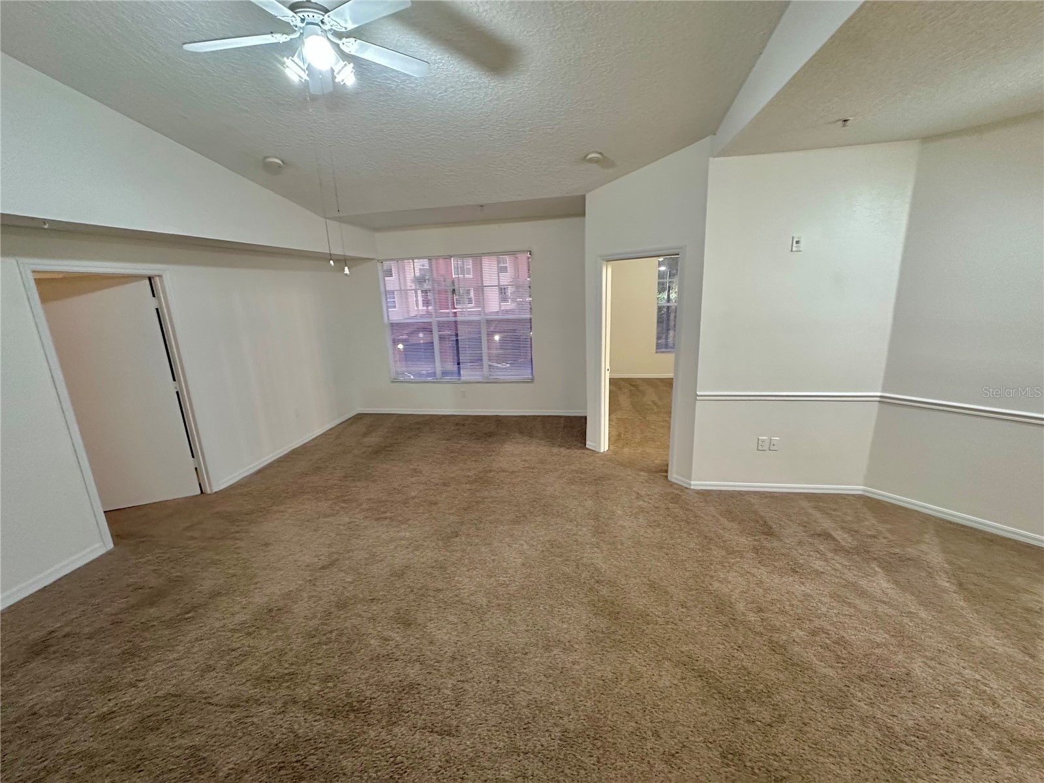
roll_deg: +2.1
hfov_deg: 102.1
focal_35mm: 14
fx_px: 422
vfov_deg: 85.7
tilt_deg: -14.4
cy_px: 392
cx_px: 522
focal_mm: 2.22
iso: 640
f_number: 2.2
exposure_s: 1/60
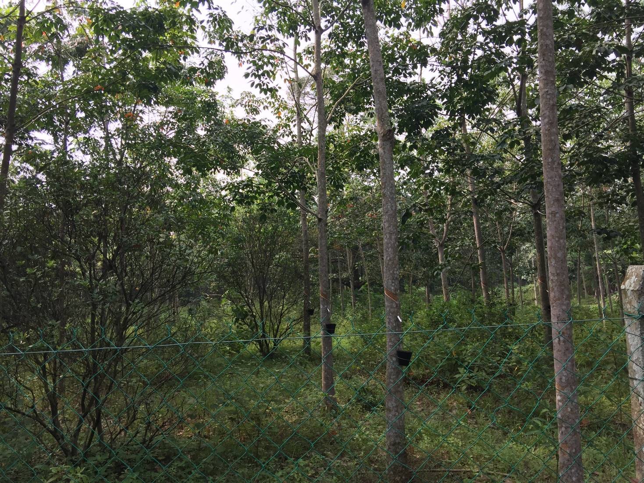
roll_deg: -2.8
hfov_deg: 61.7
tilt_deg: +5.3
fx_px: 540
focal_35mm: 29
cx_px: 322
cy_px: 242
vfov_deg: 48.2
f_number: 2.2
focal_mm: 4.15
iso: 32
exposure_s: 1/455
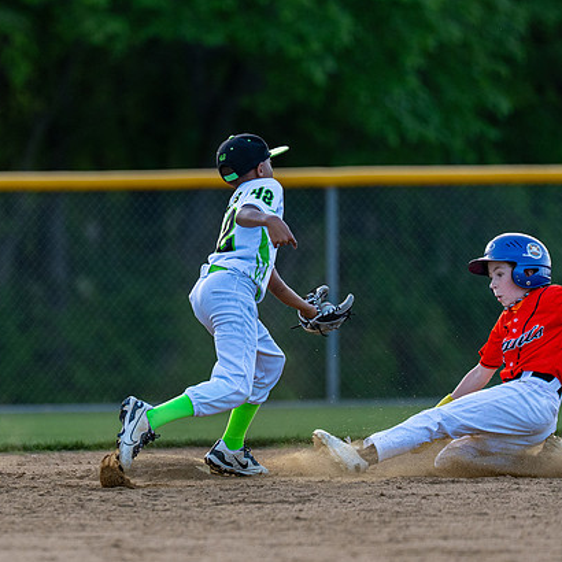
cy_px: 259
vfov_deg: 3.7
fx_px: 8651
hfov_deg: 3.7
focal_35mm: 471
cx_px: 141
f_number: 2.8
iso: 500
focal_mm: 200
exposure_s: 1/2000
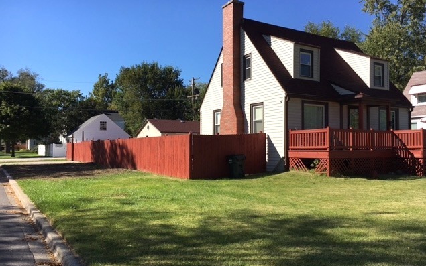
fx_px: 360
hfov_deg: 61.2
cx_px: 214
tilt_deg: +1.3
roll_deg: +0.0
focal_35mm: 31
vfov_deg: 40.6
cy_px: 139
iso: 25
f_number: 2.2
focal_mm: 4.15
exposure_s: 1/1282
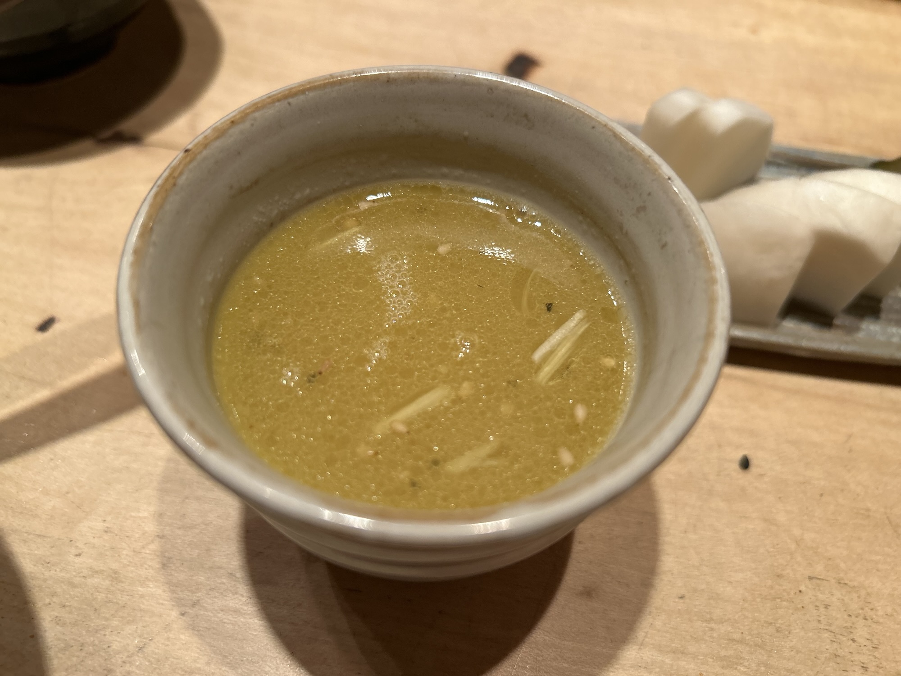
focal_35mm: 26
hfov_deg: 67.3
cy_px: 338
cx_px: 450
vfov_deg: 53.1
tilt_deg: -55.4
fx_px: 677
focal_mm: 5.7
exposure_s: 1/50
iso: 100
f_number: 1.5
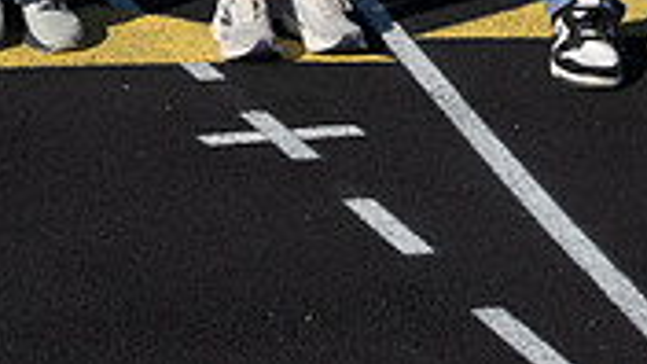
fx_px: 3483
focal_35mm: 203
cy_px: -513
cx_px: 97
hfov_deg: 10.6
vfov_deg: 5.8
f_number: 8
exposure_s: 1/400
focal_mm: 31
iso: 100
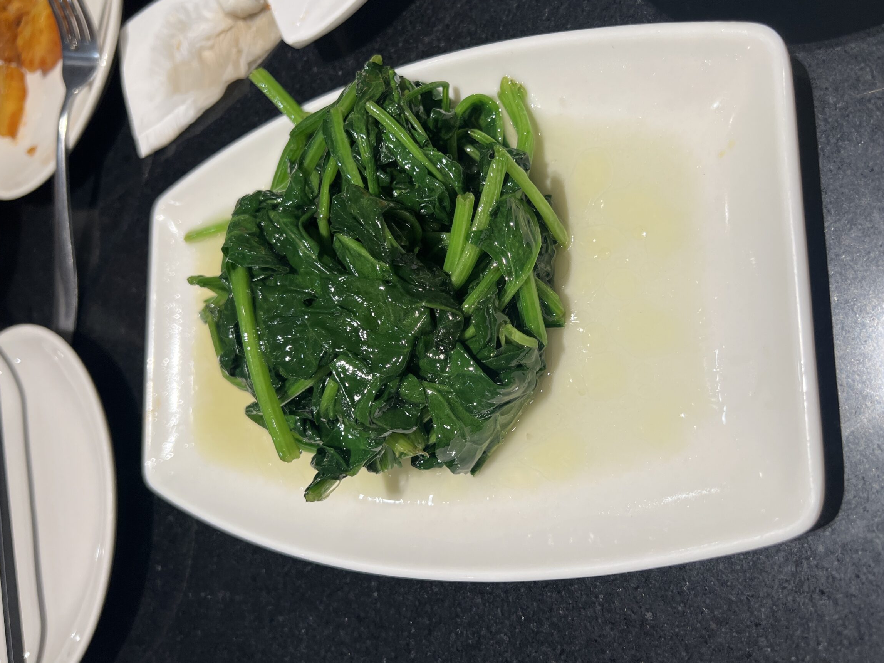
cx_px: 465
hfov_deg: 61.6
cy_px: 304
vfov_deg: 48.2
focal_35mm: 29
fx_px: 741
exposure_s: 1/100
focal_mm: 5.7
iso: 50
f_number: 1.5
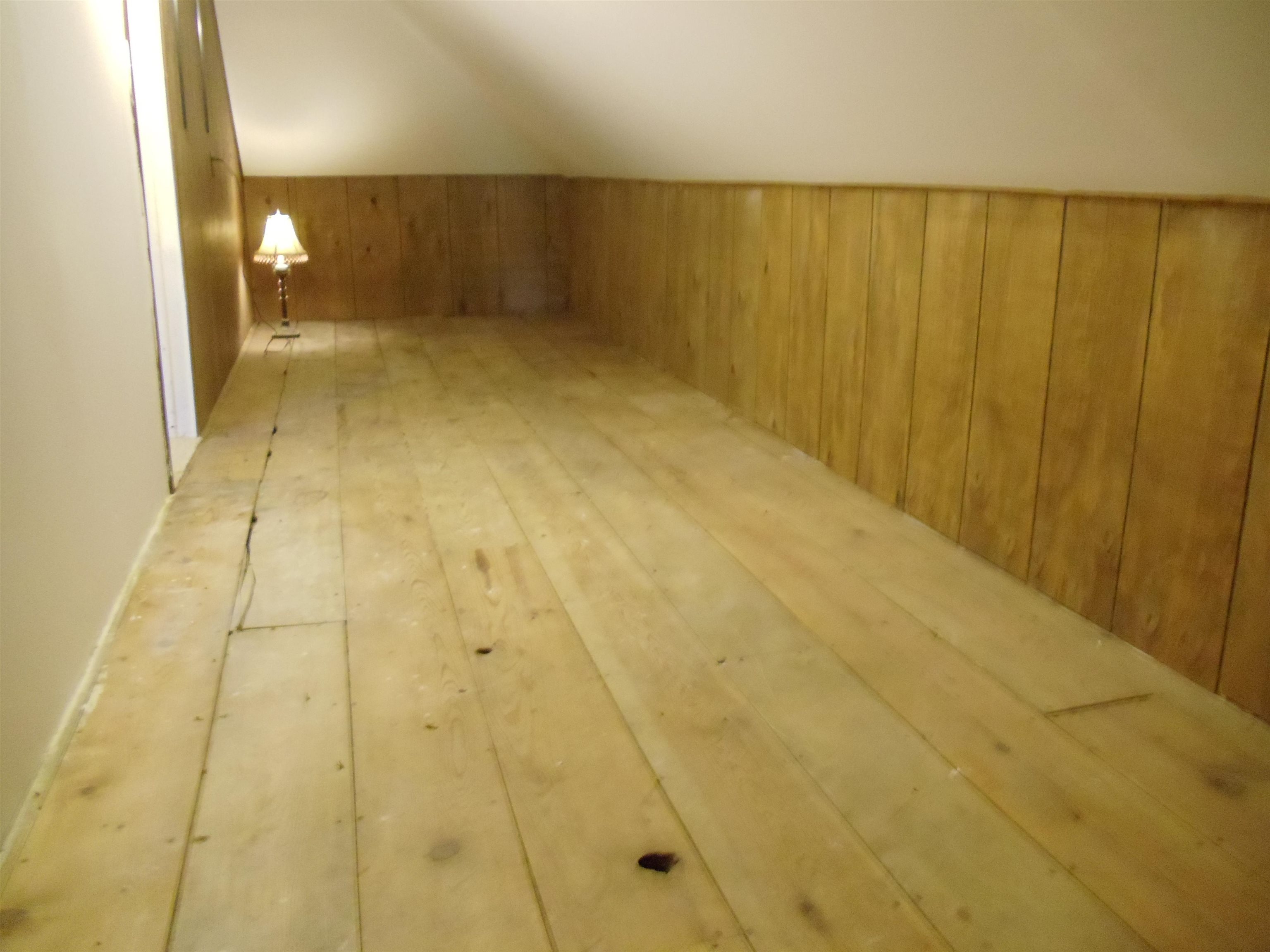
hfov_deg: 42.9
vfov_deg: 32.9
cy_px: 476
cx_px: 635
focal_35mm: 44
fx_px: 1614
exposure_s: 1/8
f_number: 3.5
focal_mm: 6
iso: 800
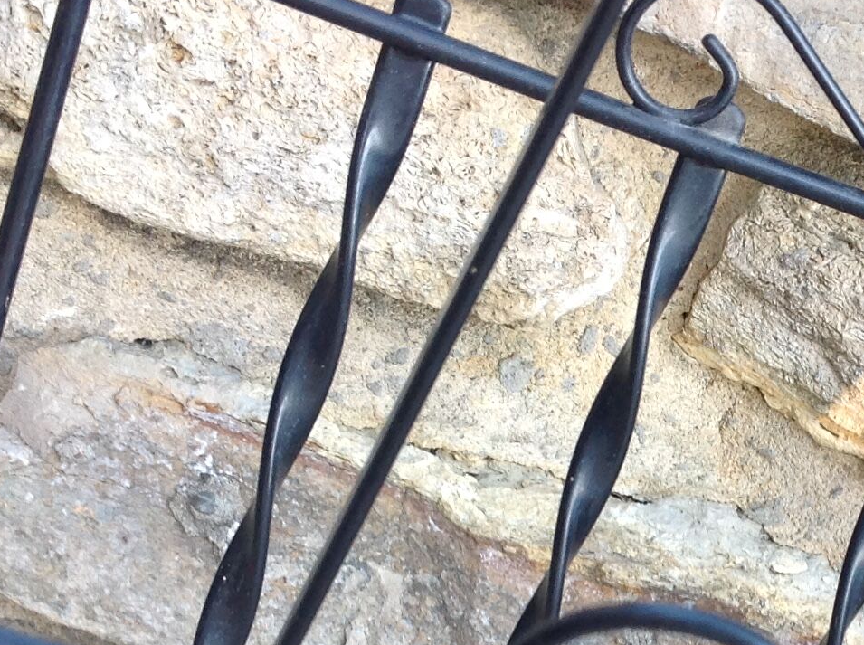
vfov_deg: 15.3
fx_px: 2367
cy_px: 617
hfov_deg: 20.2
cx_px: 804
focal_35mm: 95
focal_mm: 4.28
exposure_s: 1/40
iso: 50
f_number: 2.4
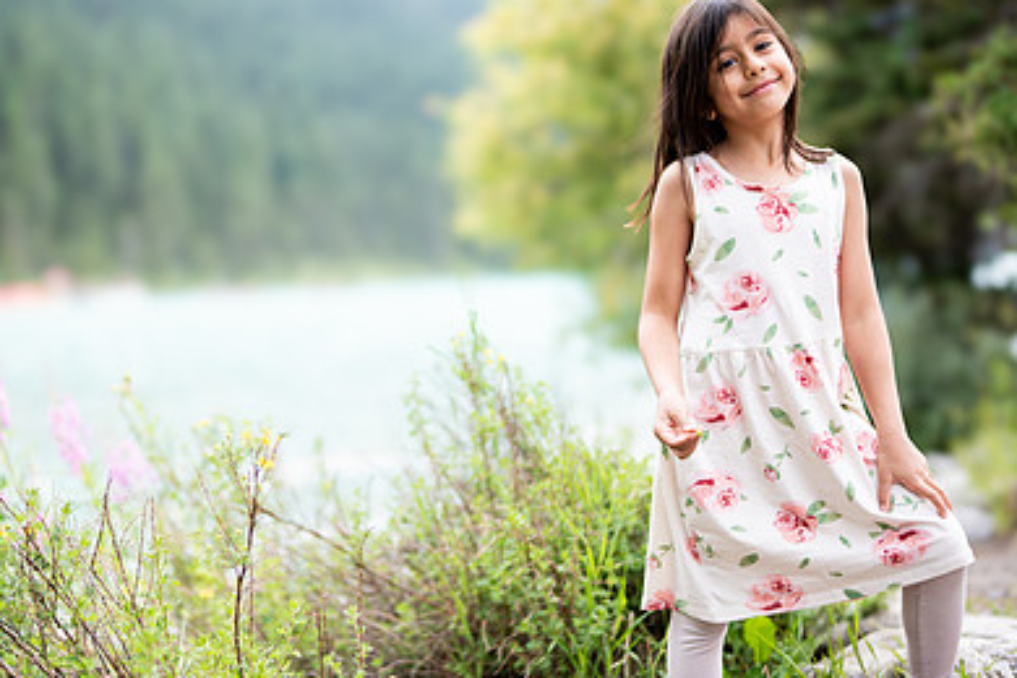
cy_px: 322
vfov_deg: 26.0
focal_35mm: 52
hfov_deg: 38.0
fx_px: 1469
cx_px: 394
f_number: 1.2
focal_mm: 35
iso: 200
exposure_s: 1/5000
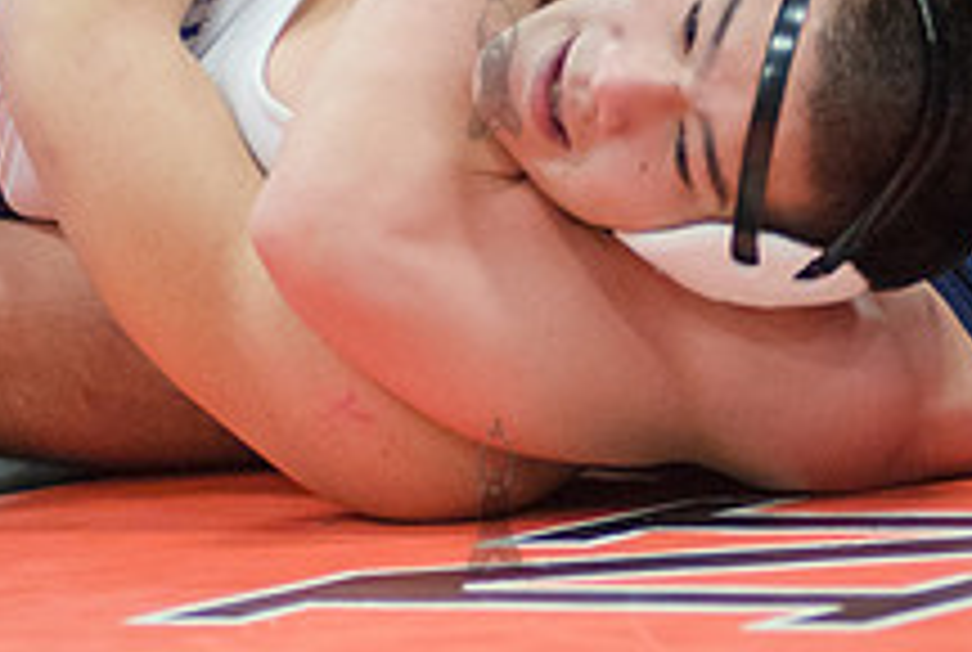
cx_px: 688
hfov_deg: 5.1
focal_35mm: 404
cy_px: 280
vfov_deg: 3.4
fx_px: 10931
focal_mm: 120
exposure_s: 1/250
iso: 4000
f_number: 2.8
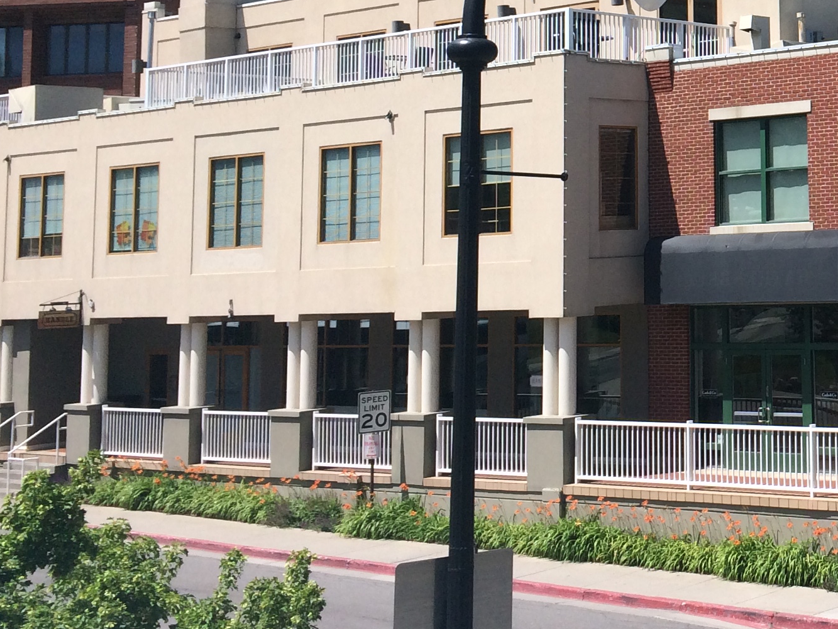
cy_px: 27
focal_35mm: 71
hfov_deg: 24.8
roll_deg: +3.3
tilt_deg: +5.8
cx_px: 999
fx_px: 1719
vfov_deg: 20.2
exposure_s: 1/2283
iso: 32
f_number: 2.2
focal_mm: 4.15
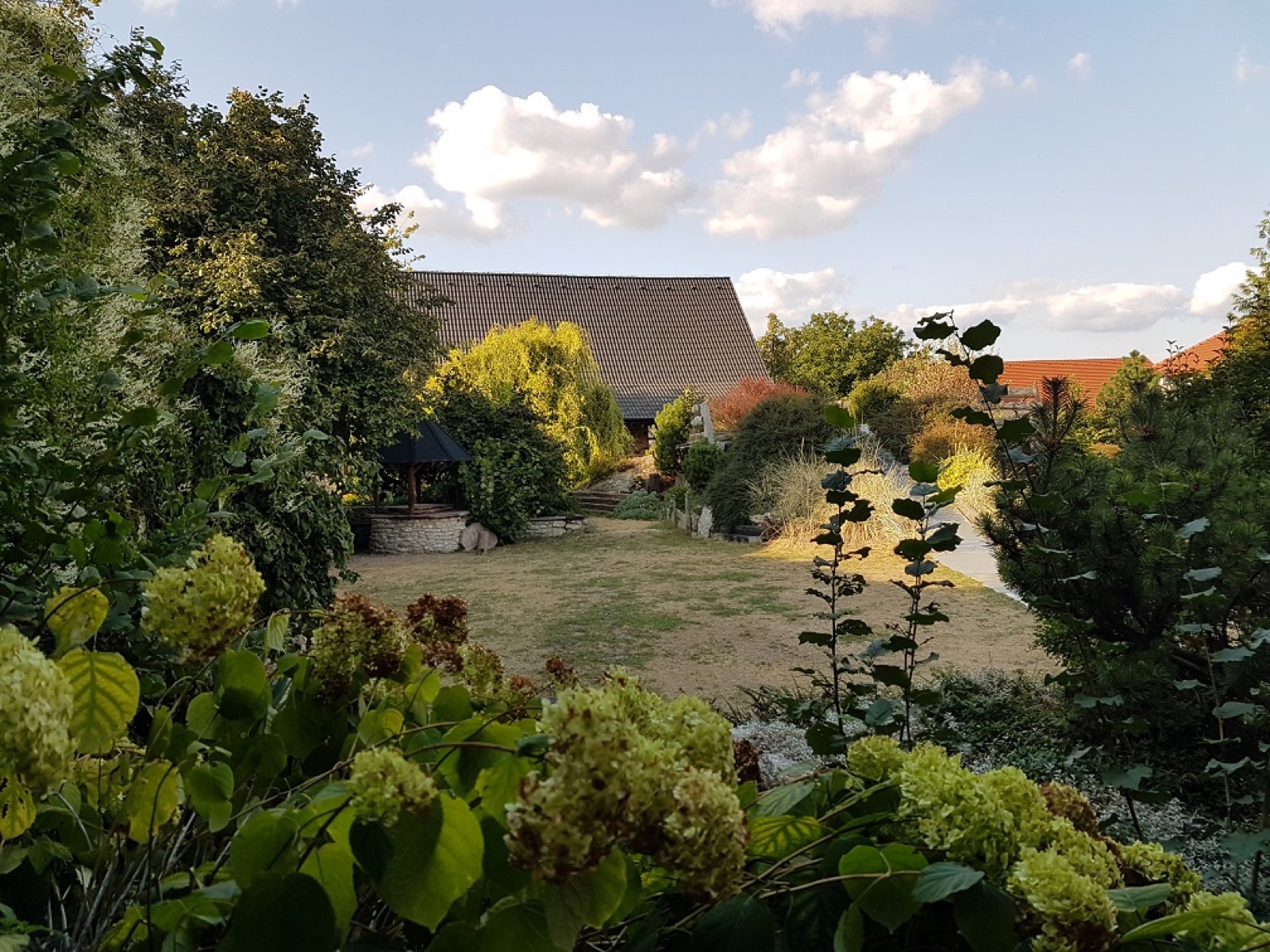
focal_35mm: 26
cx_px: 635
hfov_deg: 67.3
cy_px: 476
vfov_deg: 53.1
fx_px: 954
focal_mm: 4.2
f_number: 1.7
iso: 40
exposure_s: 1/976
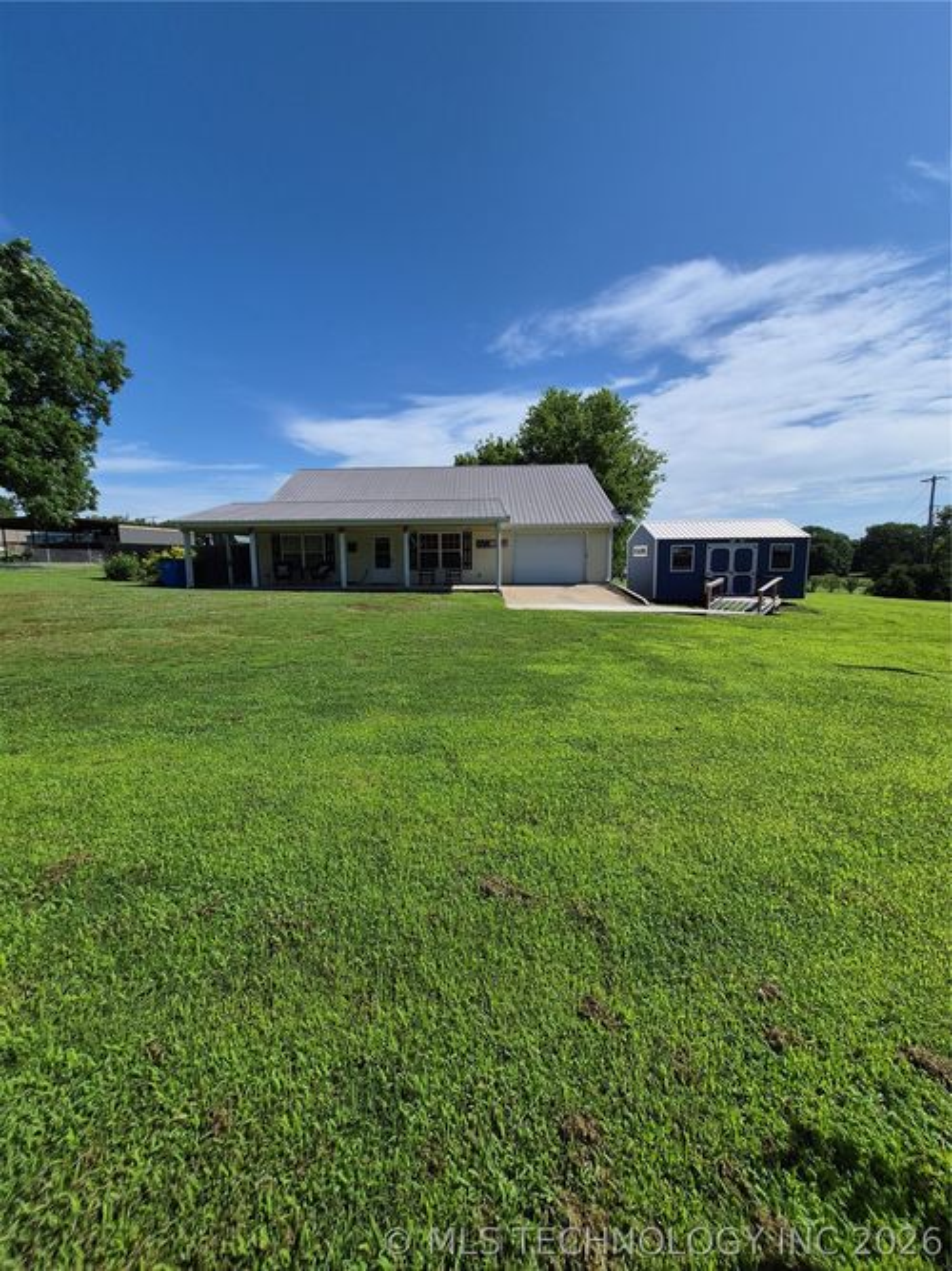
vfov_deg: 106.2
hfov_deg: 89.9
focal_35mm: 13
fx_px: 477
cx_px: 476
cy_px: 636
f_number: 2.2
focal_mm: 1.74
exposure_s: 1/2904
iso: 40
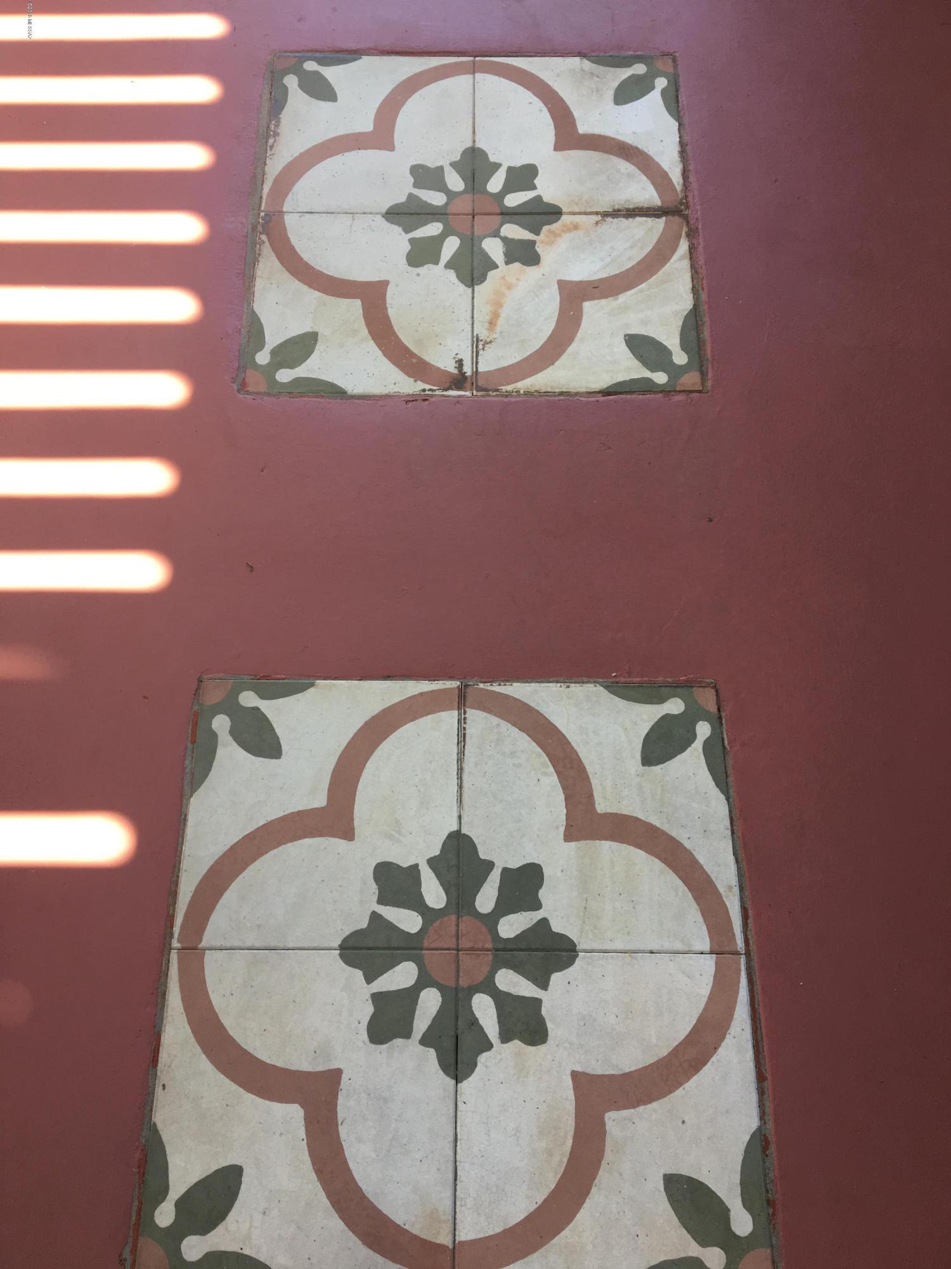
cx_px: 476
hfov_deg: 48.2
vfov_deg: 61.7
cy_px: 634
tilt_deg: -68.0
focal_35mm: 29
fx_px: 1062
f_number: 2.2
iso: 40
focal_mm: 4.15
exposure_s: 1/120
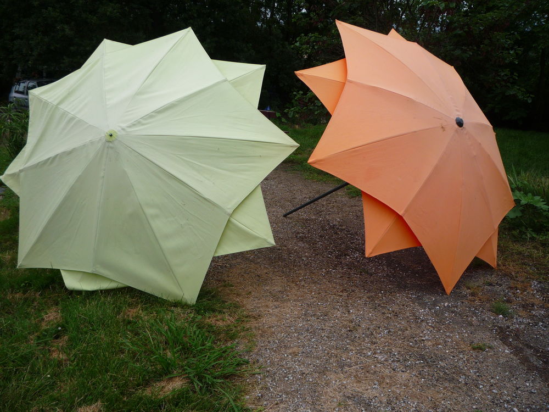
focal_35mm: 30
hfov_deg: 60.0
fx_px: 476
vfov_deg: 46.8
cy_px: 206
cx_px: 274
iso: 100
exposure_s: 1/125
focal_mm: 5.2
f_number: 4
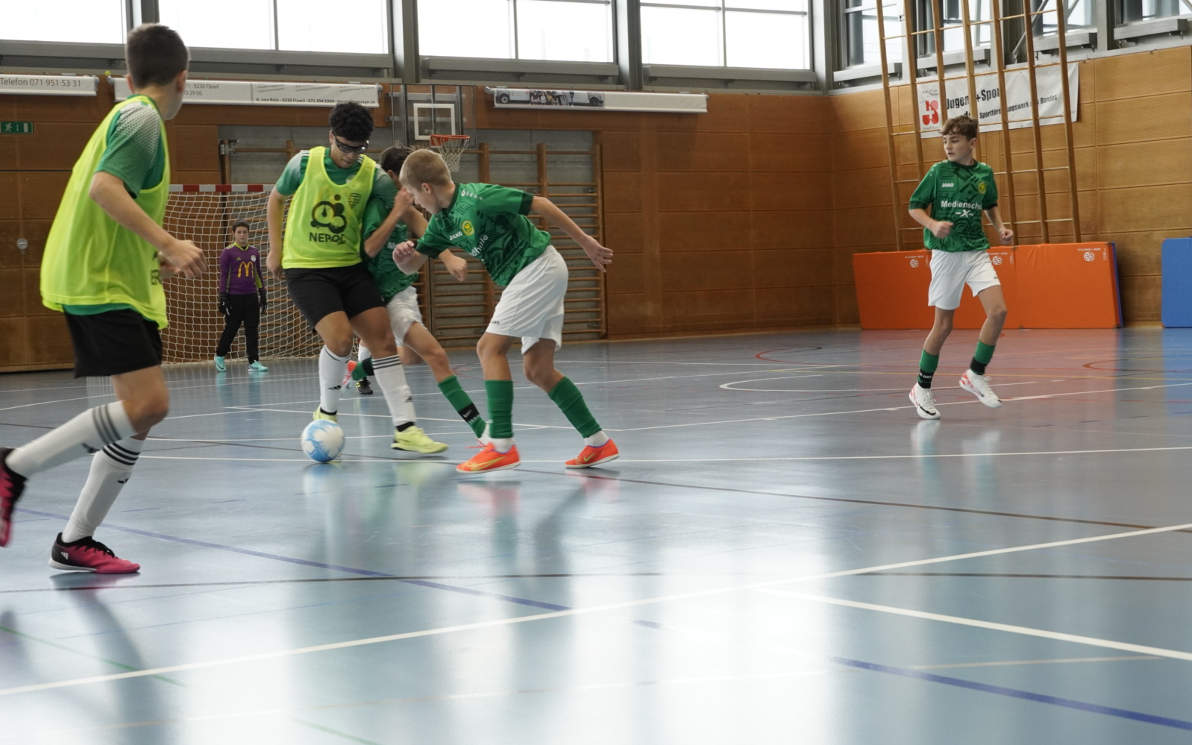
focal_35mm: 67
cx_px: 602
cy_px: 364
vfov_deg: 19.6
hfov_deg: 30.8
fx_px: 2161
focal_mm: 43
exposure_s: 1/250
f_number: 5.6
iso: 1600
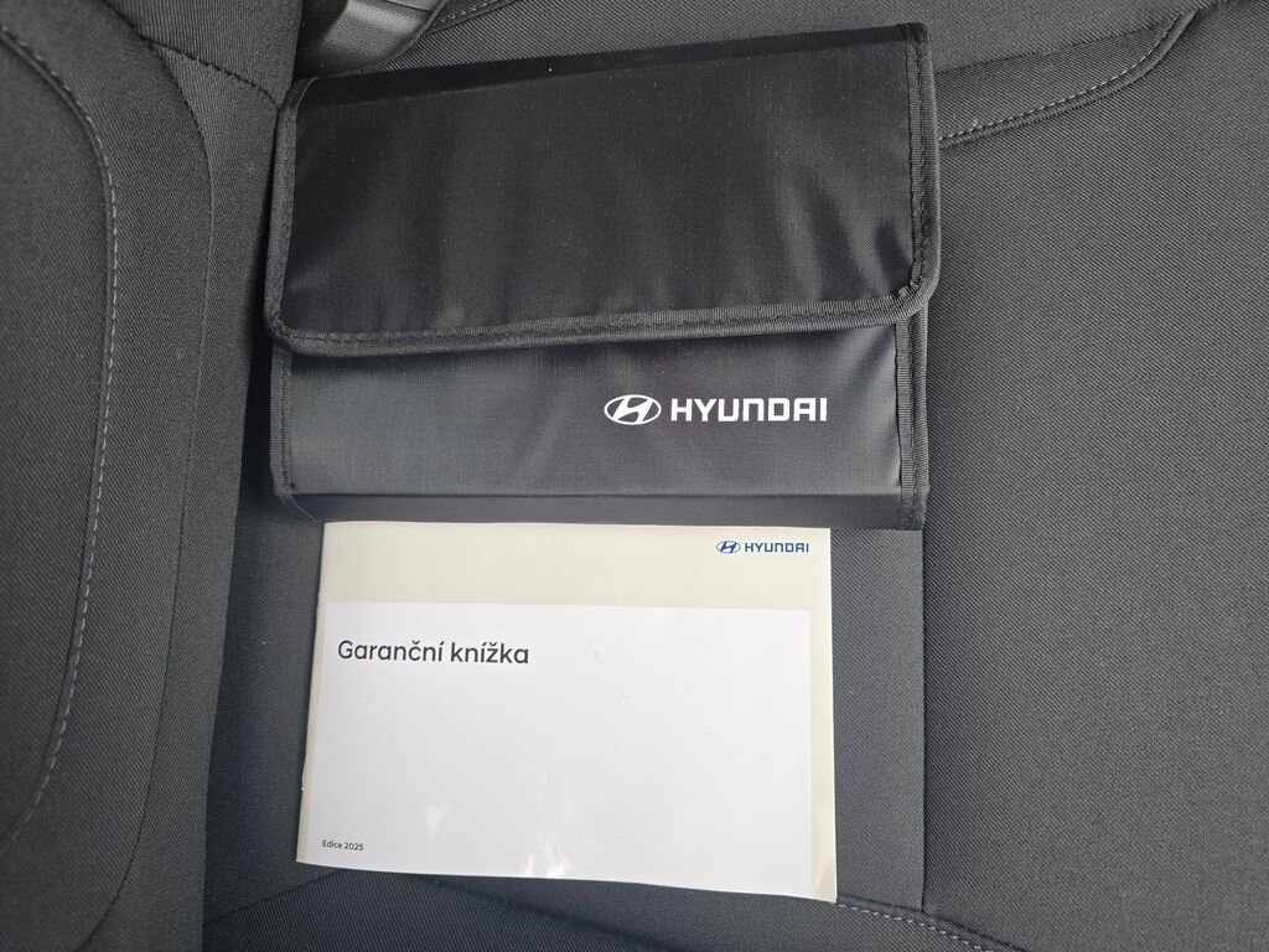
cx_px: 634
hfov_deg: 73.9
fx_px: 843
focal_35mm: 23
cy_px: 476
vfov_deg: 58.9
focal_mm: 6.3
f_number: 1.7
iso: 125
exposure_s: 1/100
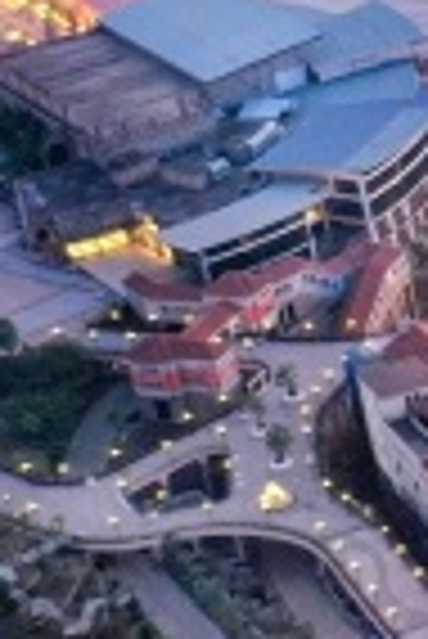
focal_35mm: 134
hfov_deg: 8.4
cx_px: 1338
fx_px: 2384
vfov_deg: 15.3
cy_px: 403
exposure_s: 1/4
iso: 100
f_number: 2.8
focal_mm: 10.26
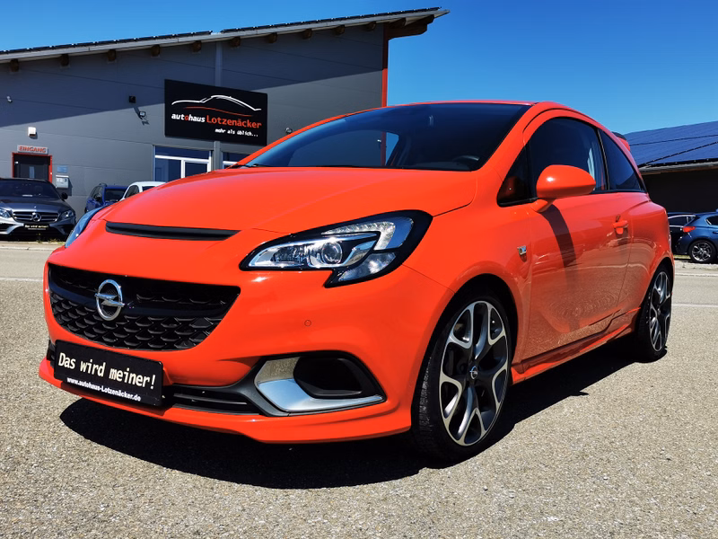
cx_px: 359
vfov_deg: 40.7
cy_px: 270
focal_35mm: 35
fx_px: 726
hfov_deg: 52.6
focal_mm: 5.58
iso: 50
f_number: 1.8
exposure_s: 1/4926
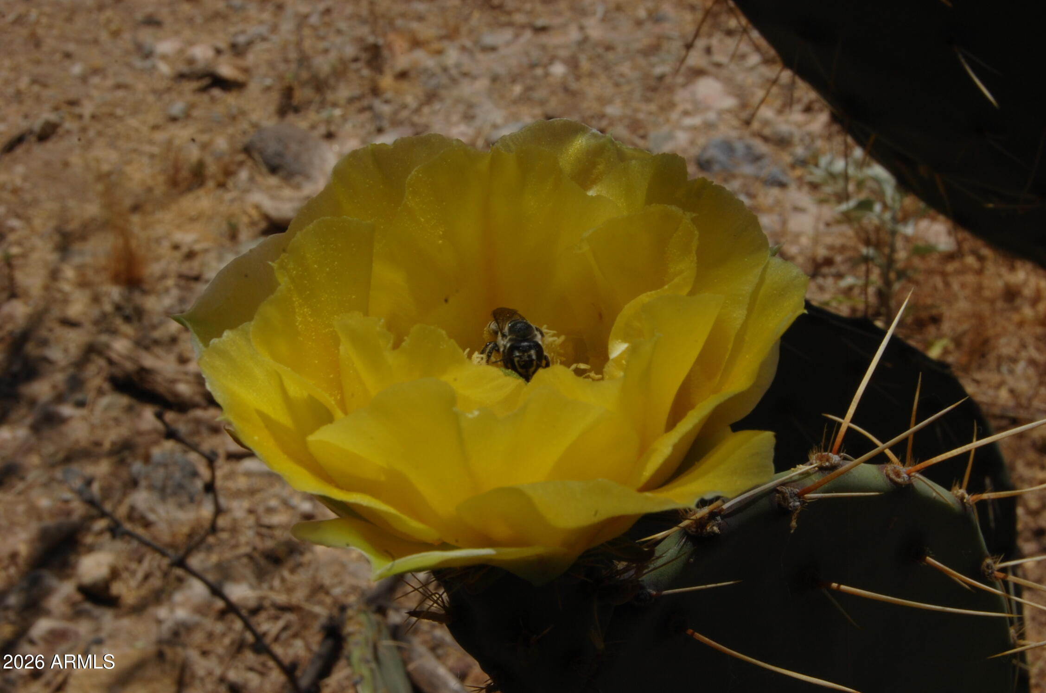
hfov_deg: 33.5
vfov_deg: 22.5
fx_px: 1740
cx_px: 523
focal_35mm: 60
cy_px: 346
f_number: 18
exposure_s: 1/160
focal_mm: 40
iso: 200
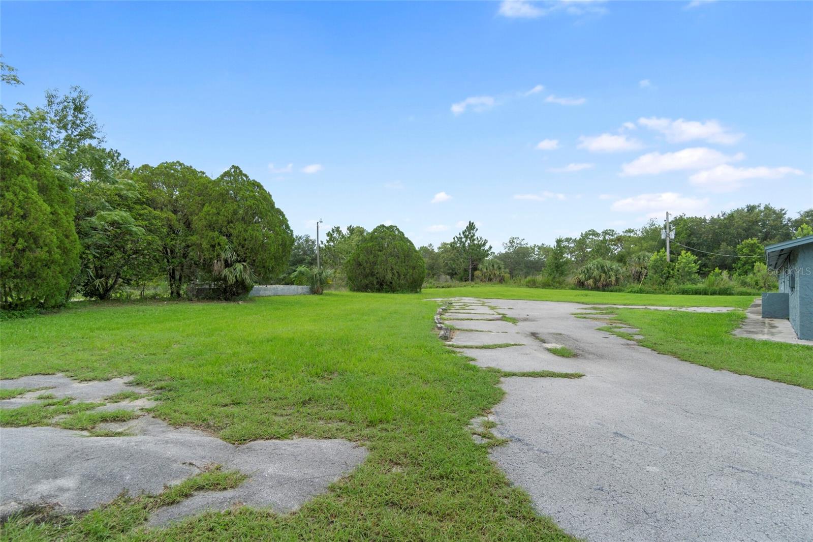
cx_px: 406
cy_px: 271
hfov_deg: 90.0
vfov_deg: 67.4
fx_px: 406
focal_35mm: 18
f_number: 5
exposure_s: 1/640
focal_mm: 12
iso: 320
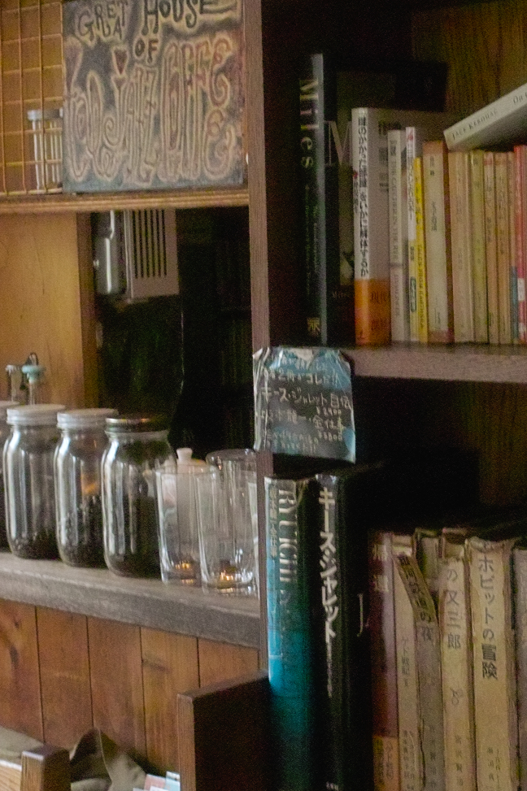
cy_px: 393
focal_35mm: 76
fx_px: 1670
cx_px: 270
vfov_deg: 26.7
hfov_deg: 17.9
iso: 800
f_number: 5.6
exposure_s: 1/30
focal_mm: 16.6
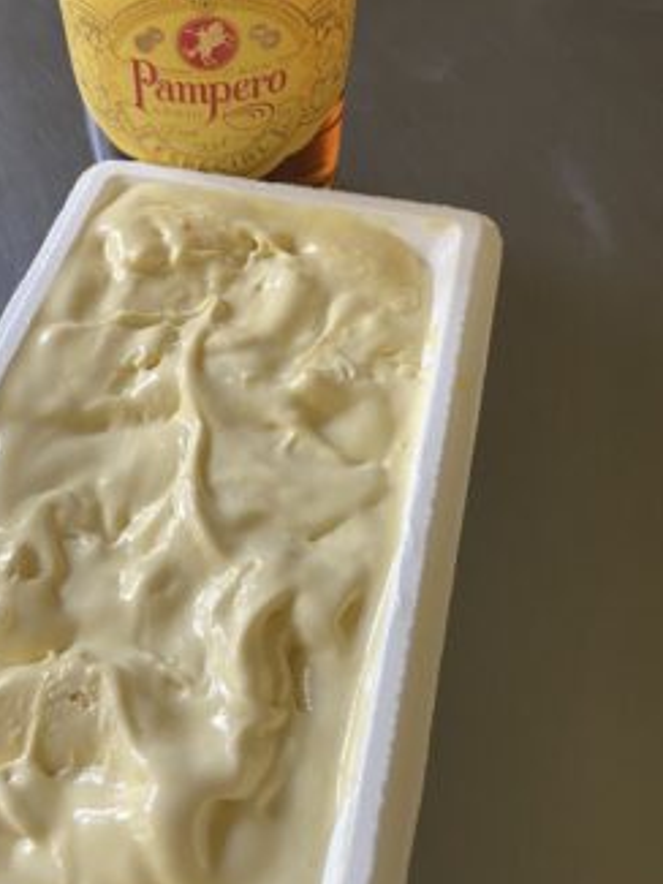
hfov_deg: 35.4
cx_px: 192
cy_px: 373
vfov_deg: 46.6
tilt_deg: -49.6
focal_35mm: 40
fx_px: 1021
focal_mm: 4.25
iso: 125
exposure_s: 1/60
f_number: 1.8
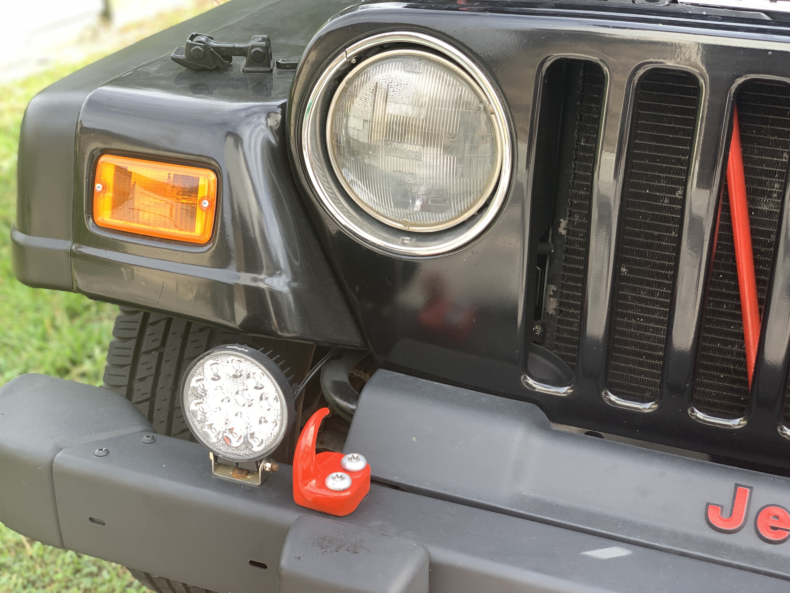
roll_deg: -1.3
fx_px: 1187
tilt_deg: -27.4
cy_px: 296
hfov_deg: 36.8
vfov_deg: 28.0
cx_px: 395
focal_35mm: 52
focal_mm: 6
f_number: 2.4
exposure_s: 1/122
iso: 16
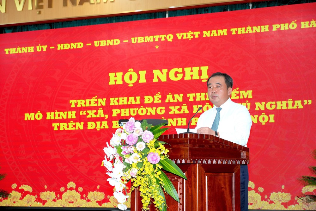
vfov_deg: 16.9
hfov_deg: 25.1
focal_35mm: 81
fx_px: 711
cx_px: 158
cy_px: 106
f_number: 5
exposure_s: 1/100
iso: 1000
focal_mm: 54
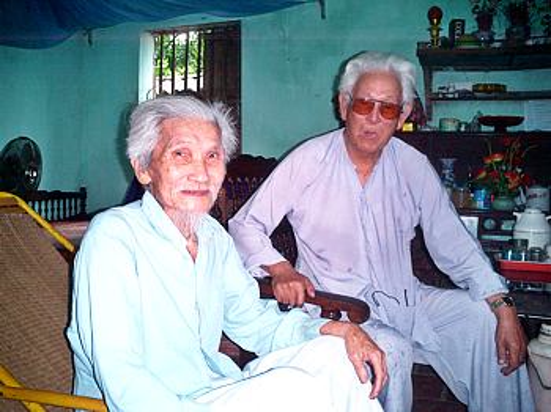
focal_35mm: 35
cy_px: 206
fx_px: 557
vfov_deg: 40.7
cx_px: 276
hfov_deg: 52.7
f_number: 4.2
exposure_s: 1/40
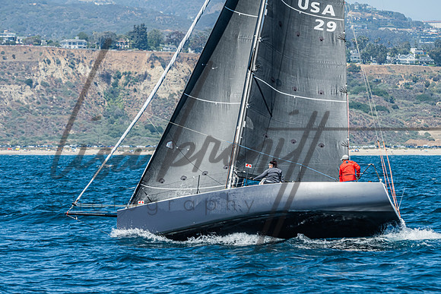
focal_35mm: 333
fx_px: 4084
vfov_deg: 4.1
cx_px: 213
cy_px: 182
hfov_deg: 6.2
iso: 320
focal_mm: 260
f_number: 9
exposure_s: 1/320
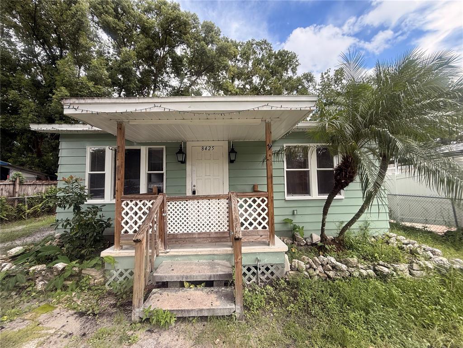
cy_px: 174
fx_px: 187
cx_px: 232
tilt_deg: +4.2
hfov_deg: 102.1
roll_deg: +0.7
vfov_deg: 85.7
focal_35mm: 14
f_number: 2.2
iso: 50
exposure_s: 1/279
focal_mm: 2.22
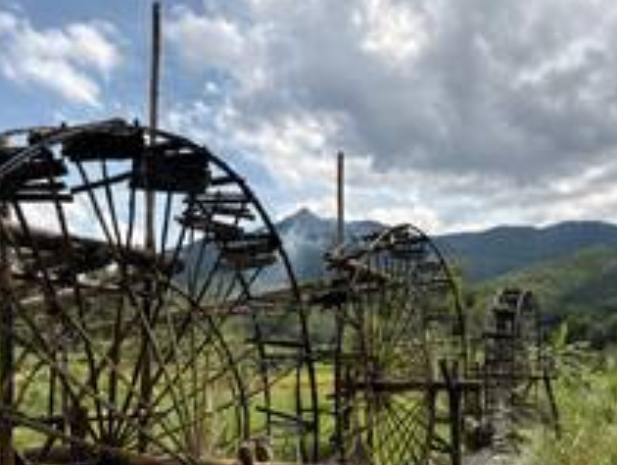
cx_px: 297
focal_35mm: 32
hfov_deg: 56.7
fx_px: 571
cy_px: 374
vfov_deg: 42.2
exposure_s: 1/916
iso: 16
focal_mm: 2.22
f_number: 2.2
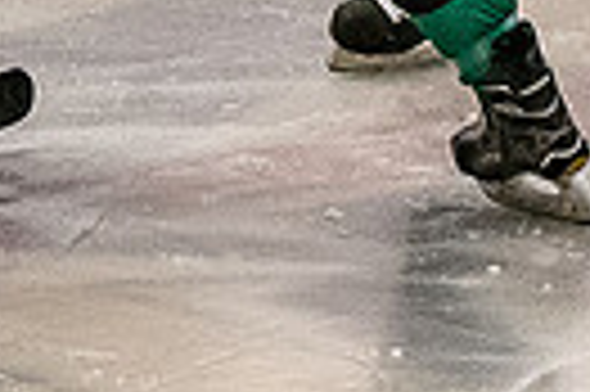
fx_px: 12685
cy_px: -476
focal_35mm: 775
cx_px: 341
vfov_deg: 1.8
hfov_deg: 2.7
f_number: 4
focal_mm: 70
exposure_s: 1/800
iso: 2500
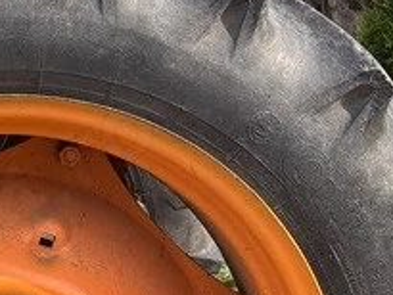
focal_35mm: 127
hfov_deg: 13.2
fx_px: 1443
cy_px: 270
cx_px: -422
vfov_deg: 11.6
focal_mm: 5.96
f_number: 1.6
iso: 50
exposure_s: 1/670
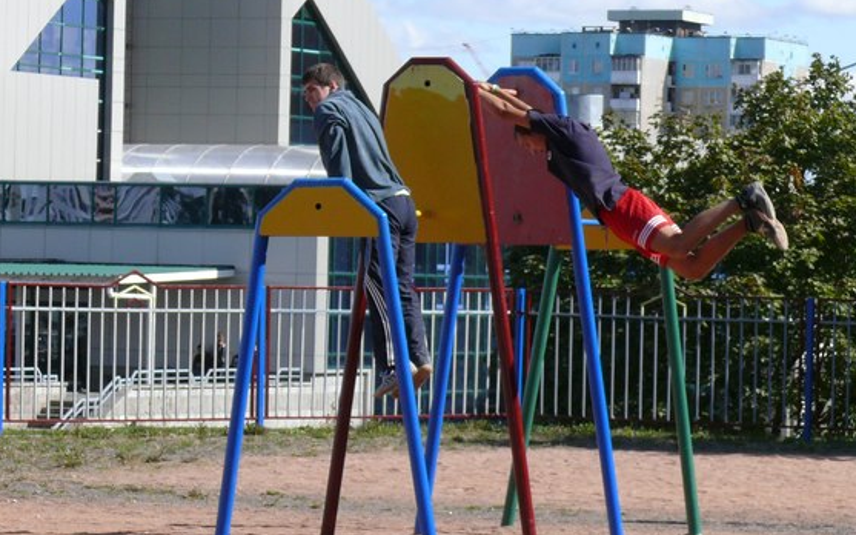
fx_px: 4549
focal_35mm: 195
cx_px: 427
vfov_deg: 6.7
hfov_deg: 10.8
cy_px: 252
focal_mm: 21.8
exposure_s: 1/400
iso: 100
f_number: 5.6
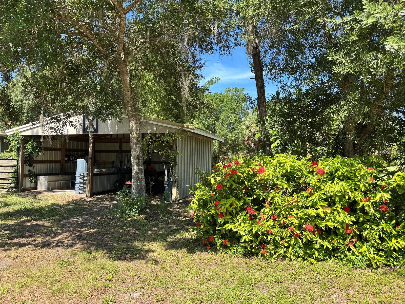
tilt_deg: +1.4
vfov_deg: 56.8
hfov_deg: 71.6
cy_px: 152
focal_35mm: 24
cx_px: 202
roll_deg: -0.2
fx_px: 281
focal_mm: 6.76
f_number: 1.78
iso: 80
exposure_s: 1/1215
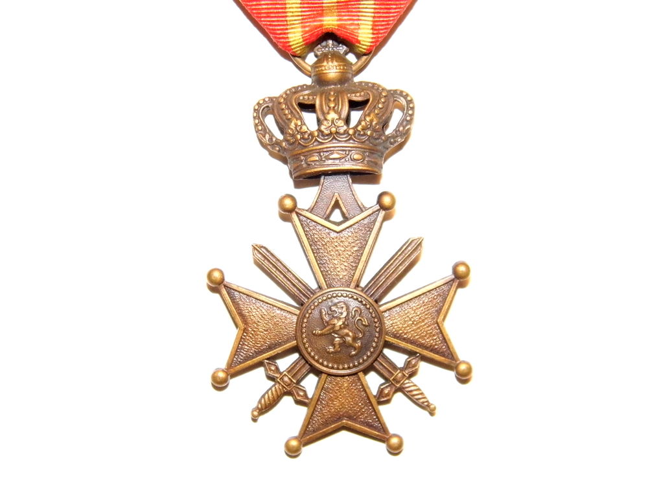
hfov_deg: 18.5
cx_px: 324
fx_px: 1984
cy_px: 243
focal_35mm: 106
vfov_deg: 14.0
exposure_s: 1/60
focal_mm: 19
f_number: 4.5
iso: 400
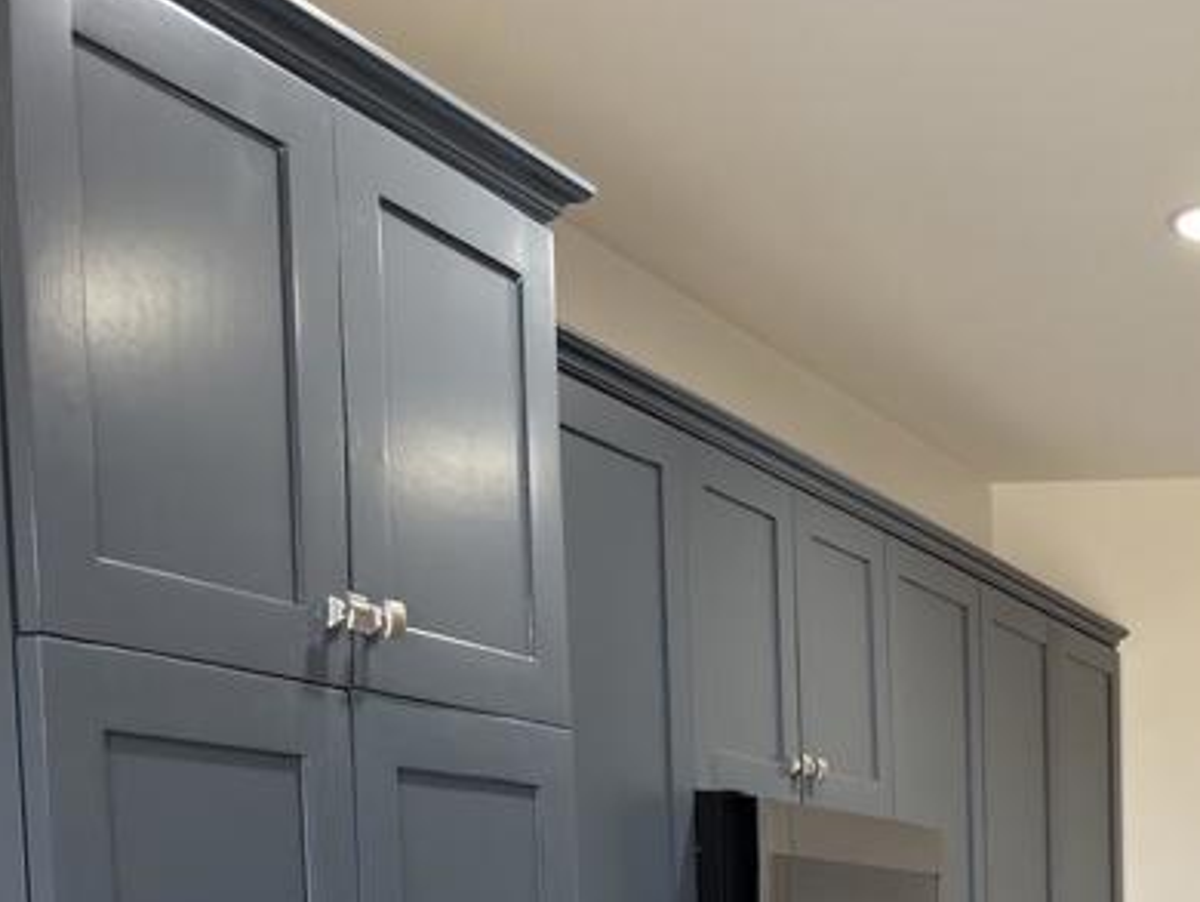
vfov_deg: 21.2
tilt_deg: -5.6
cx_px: 1292
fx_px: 2185
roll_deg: -0.3
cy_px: 1161
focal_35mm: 63
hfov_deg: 28.2
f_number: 1.78
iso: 200
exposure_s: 1/60
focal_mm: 6.76
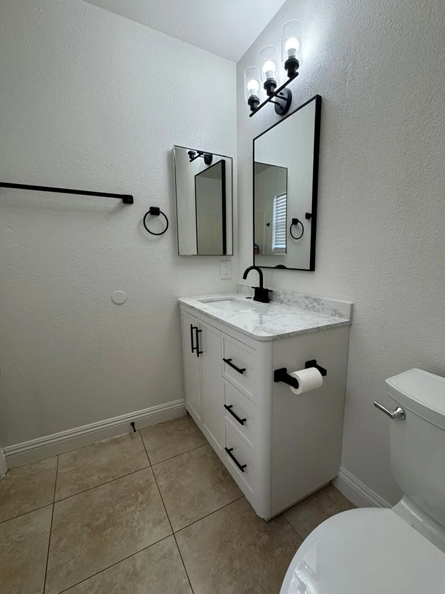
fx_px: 274
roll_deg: -0.2
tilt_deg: -11.7
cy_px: 306
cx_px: 251
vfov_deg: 94.5
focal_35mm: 16
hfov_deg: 77.7
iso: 160
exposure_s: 1/120
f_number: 2.2
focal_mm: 2.22
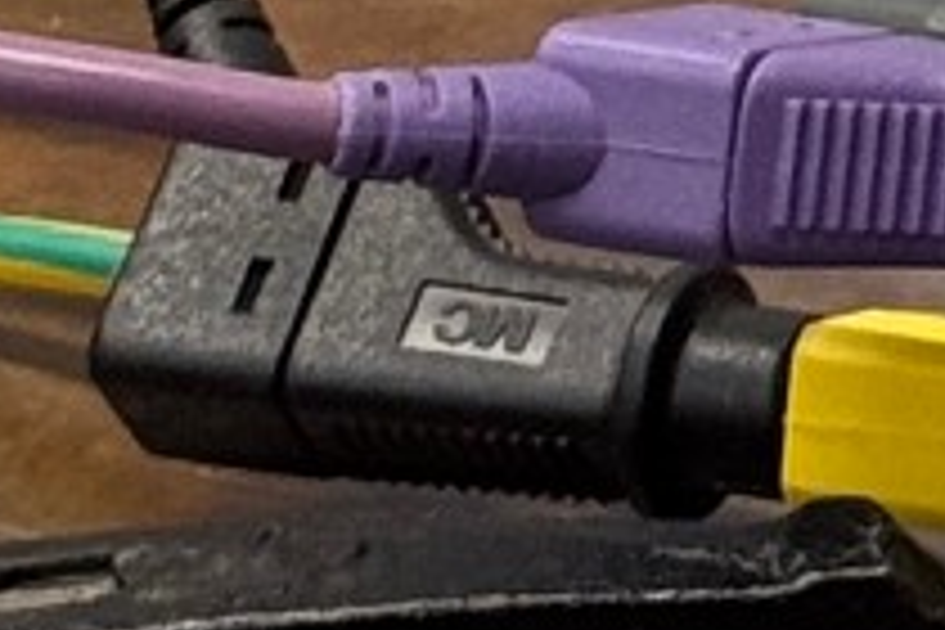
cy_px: -2542
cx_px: 2210
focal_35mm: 480
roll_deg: +0.9
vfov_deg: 2.7
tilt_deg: -13.4
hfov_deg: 4.2
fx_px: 12599
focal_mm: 6.76
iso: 64
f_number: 1.78
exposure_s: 1/50
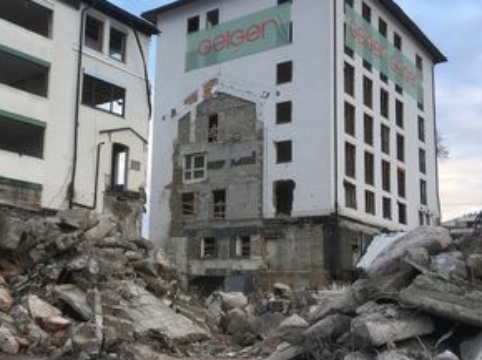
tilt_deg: +8.9
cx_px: 150
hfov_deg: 43.1
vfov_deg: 33.5
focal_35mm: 43
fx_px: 598
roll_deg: -2.1
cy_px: 186
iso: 32
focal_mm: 4.15
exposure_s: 1/100
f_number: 2.2
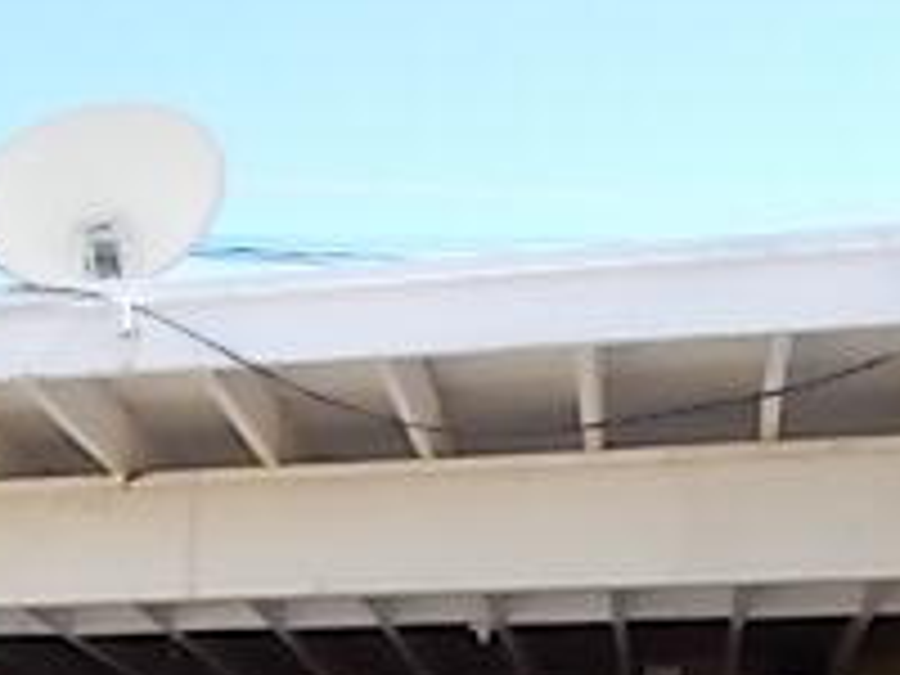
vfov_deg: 16.5
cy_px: 954
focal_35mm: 83
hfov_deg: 22.4
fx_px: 2158
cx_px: -63
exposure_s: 1/320
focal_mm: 4.6
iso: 80
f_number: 3.2
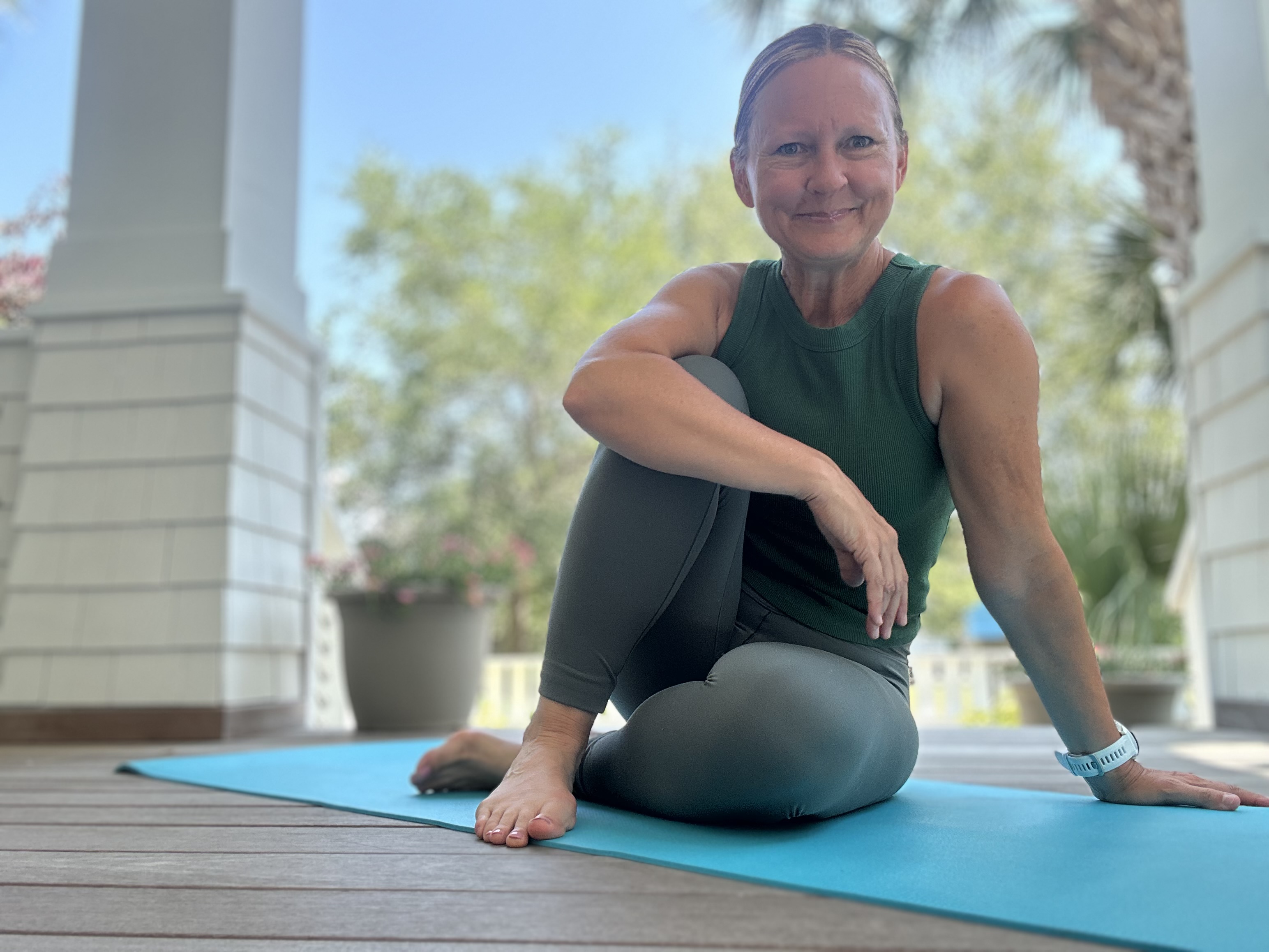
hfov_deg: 60.0
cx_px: 634
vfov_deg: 46.8
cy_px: 476
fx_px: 1100
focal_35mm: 30
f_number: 1.9
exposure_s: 1/211
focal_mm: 2.69
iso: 25
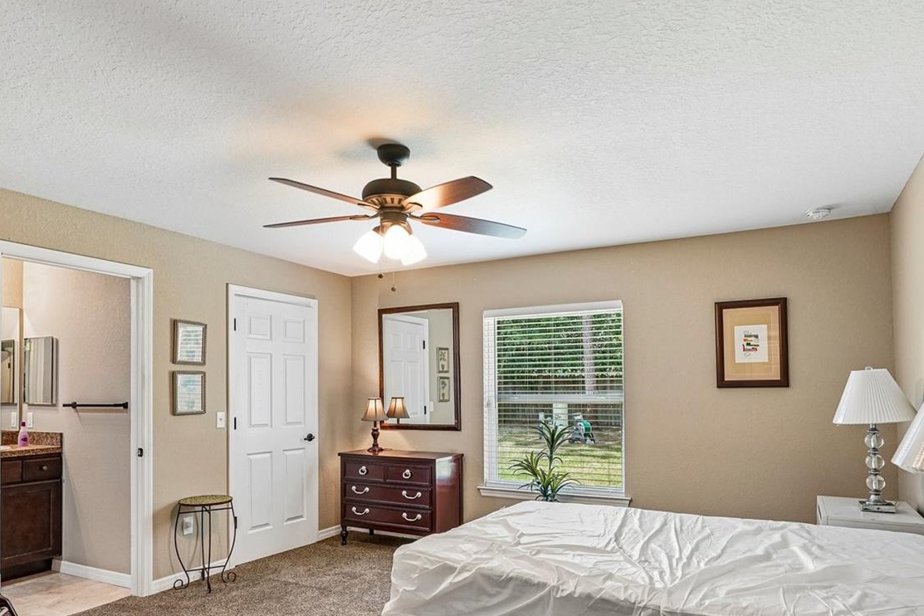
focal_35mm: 23
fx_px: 590
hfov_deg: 76.1
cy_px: 374
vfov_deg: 54.6
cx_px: 474
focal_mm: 16
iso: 400
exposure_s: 1/10
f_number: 8
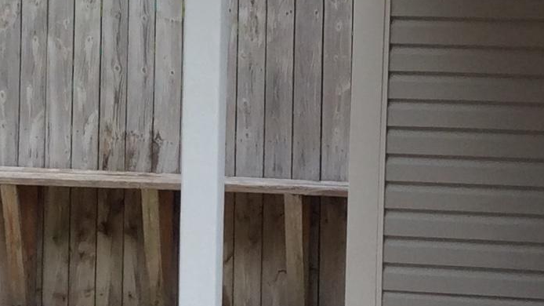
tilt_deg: -1.4
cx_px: 125
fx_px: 1875
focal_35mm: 130
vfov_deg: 9.3
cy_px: 98
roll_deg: -1.5
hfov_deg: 16.4
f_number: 2.4
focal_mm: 3.3
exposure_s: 1/279
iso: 32
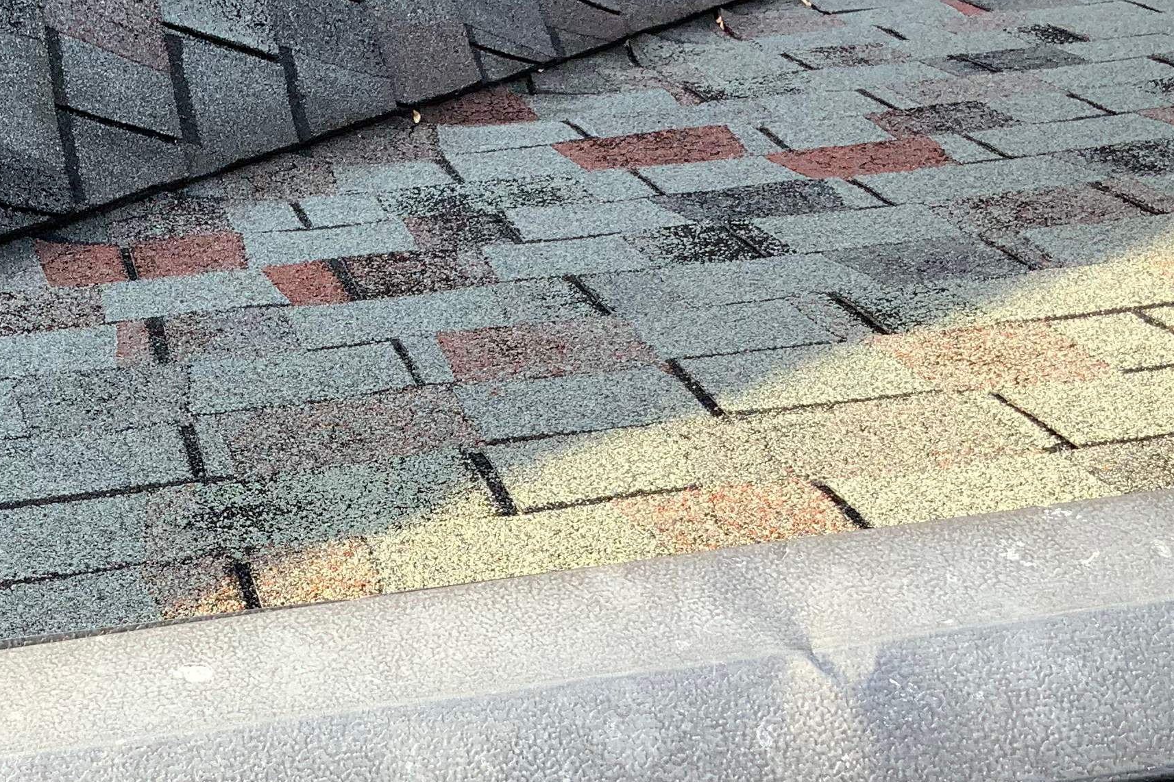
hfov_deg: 28.2
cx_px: 365
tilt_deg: -54.2
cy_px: 596
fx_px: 2315
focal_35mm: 71
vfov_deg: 19.0
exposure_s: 1/299
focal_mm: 3
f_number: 1.8
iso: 16
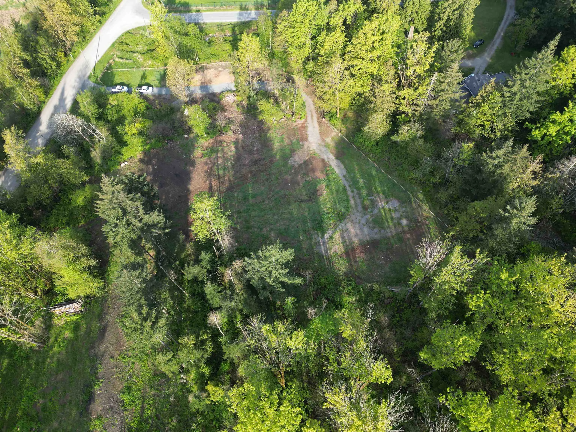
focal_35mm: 24
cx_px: 288
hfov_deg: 71.6
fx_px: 399
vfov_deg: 56.8
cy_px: 216
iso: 100
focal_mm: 6.72
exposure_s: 1/640
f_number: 1.7
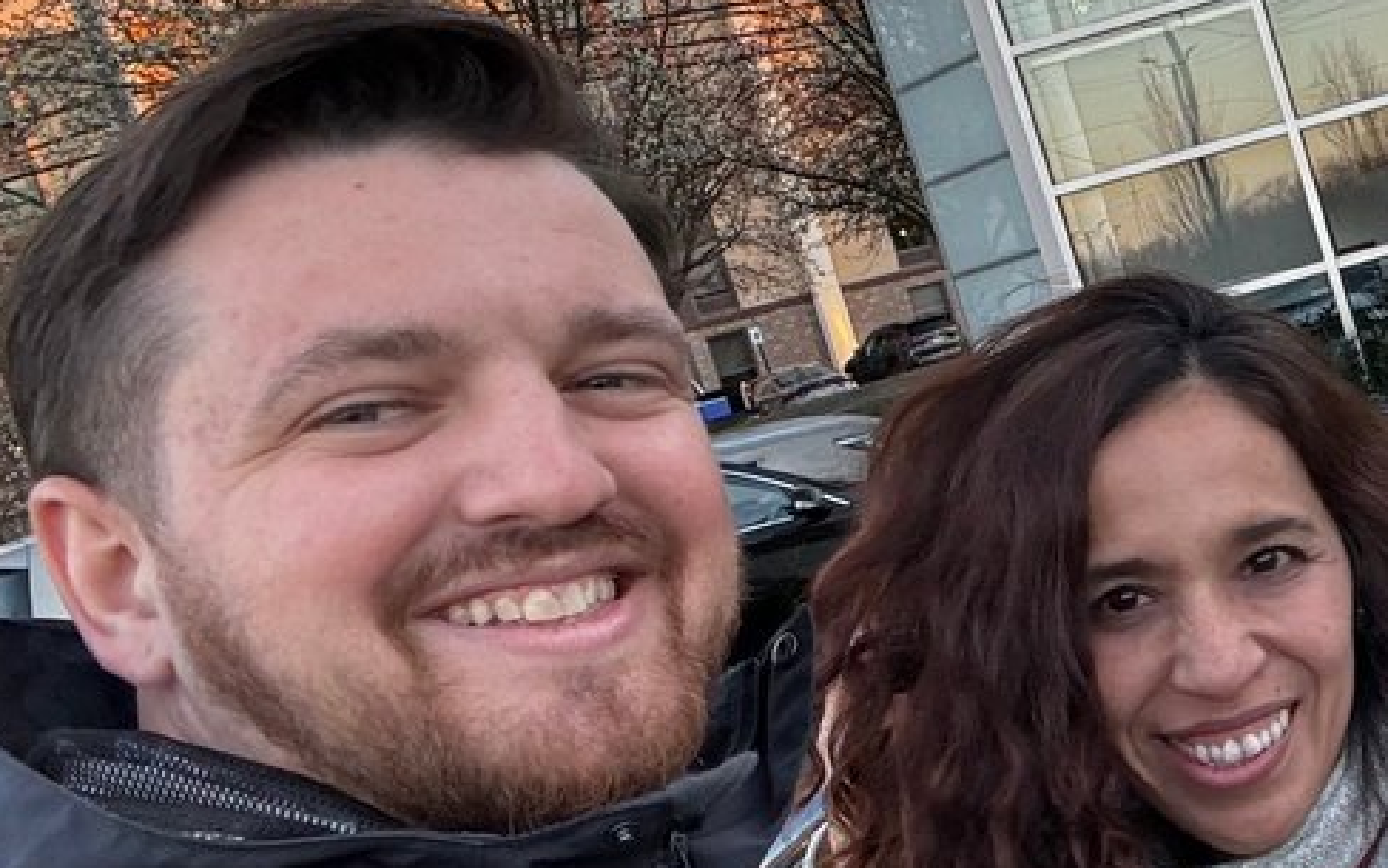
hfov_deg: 29.5
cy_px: 361
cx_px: 1644
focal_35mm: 60
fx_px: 2270
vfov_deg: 21.6
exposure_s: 1/79
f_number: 1.9
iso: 80
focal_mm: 2.69
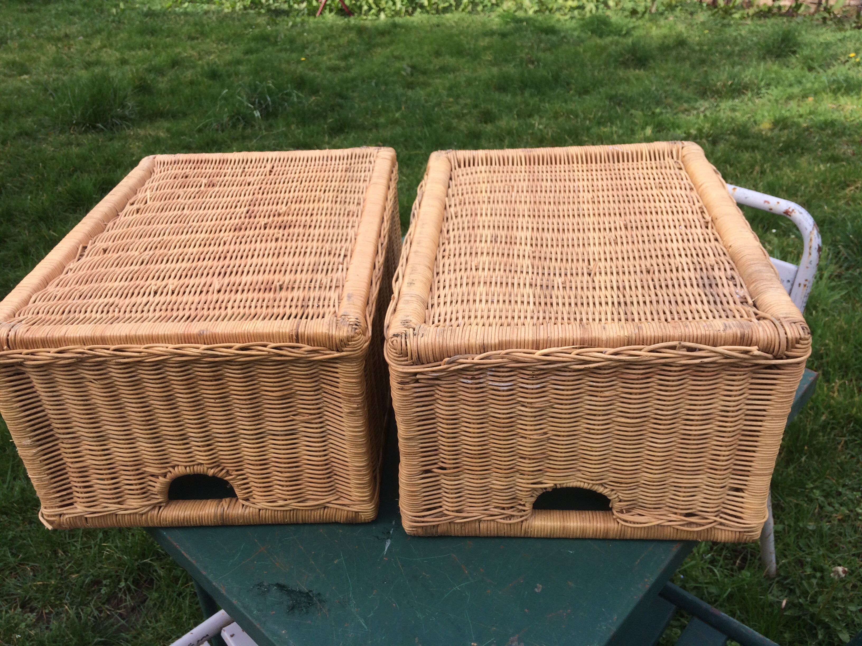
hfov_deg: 61.7
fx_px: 722
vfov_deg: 48.2
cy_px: 323
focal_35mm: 29
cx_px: 431
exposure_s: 1/406
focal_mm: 4.15
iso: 32
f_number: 2.2
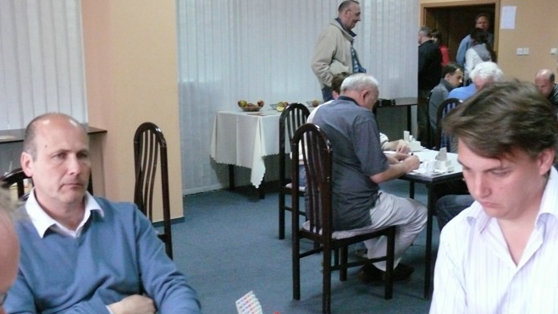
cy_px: 191
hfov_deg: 47.3
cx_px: 279
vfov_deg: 27.7
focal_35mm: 43
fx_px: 636
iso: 800
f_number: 2.8
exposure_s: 1/30
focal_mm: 8
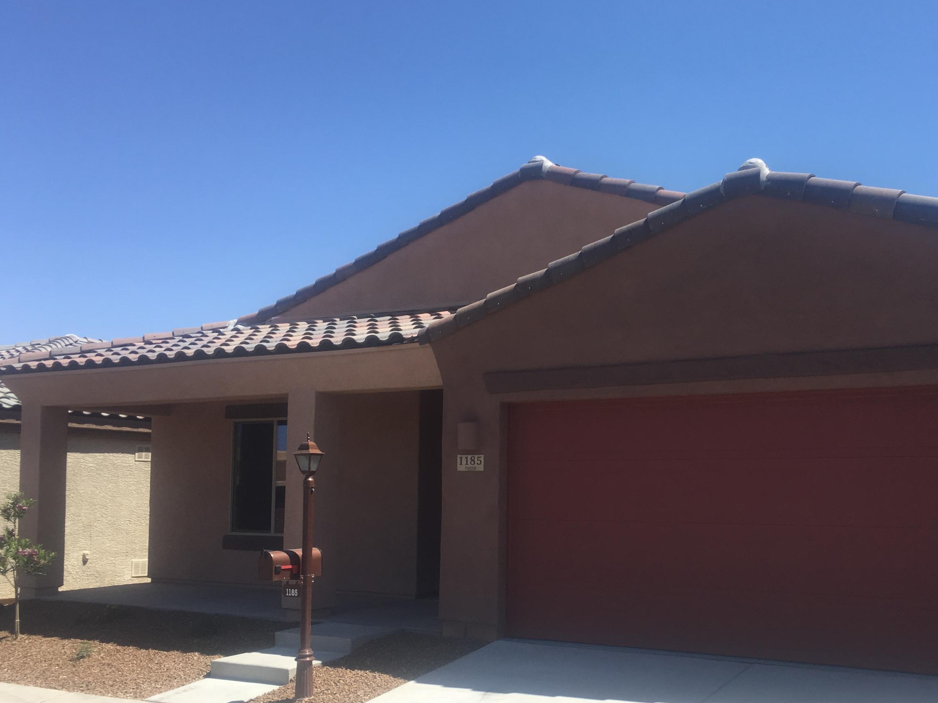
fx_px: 1030
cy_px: 446
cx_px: 605
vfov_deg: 37.5
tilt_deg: +3.1
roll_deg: -0.3
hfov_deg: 48.4
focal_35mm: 38
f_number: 2.2
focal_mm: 4.15
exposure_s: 1/1425
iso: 25
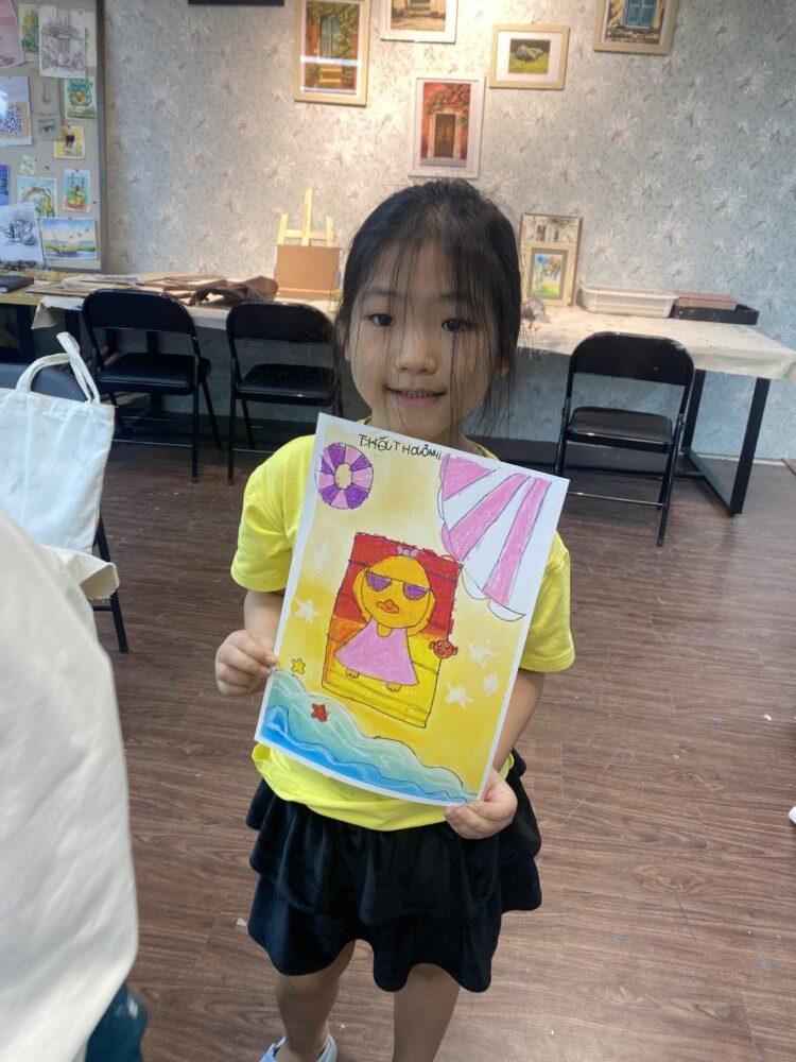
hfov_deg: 53.1
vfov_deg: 67.3
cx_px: 398
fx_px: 797
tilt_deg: -21.9
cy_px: 531
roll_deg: -4.7
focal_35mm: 26
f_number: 1.8
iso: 80
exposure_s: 1/100
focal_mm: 4.25
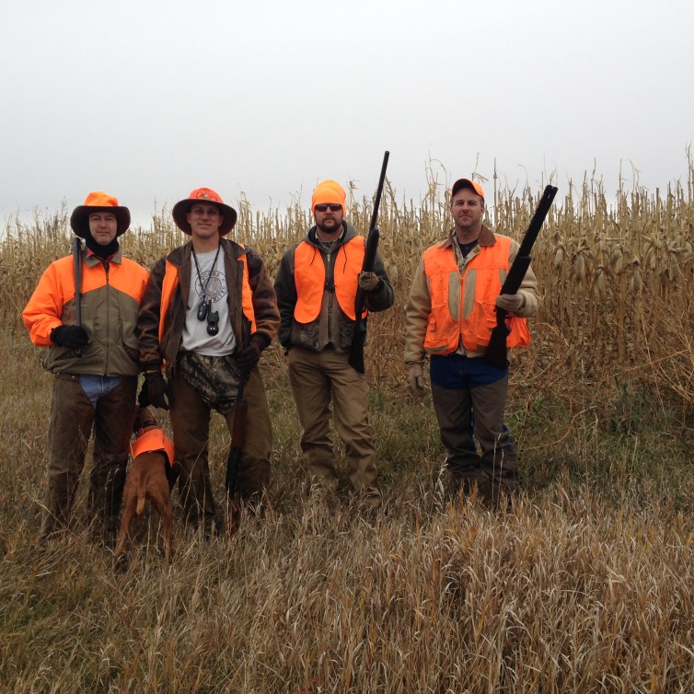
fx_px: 953
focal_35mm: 42
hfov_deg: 40.0
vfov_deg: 40.0
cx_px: 366
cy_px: 350
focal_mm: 4.28
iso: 50
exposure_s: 1/305
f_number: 2.4
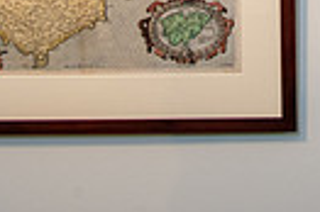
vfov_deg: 8.7
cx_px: 327
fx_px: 1296
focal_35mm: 146
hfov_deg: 13.8
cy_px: -250
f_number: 13
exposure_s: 1/20
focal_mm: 22
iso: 1000
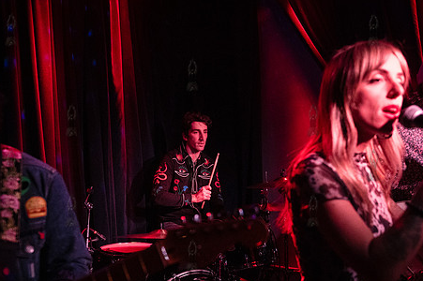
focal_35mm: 36
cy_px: 165
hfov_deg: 53.1
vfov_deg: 36.7
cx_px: 191
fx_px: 423
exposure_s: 1/320
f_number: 3.2
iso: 12800
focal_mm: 28
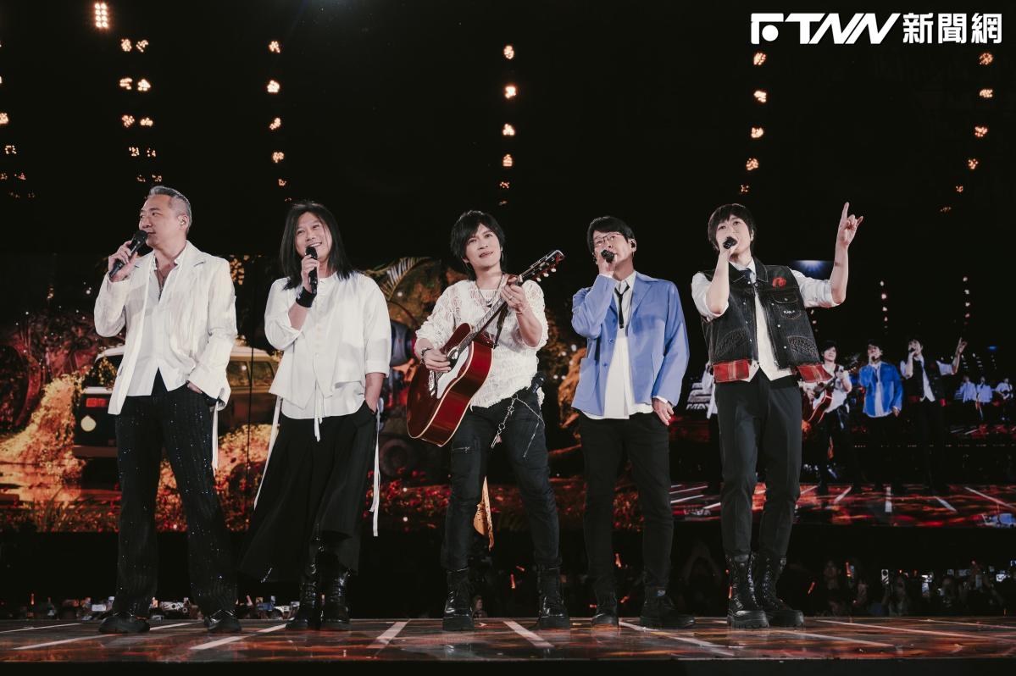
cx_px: 508
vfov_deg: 35.9
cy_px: 338
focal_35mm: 37
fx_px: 1044
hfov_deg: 51.9
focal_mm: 37
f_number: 4
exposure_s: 1/400
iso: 250
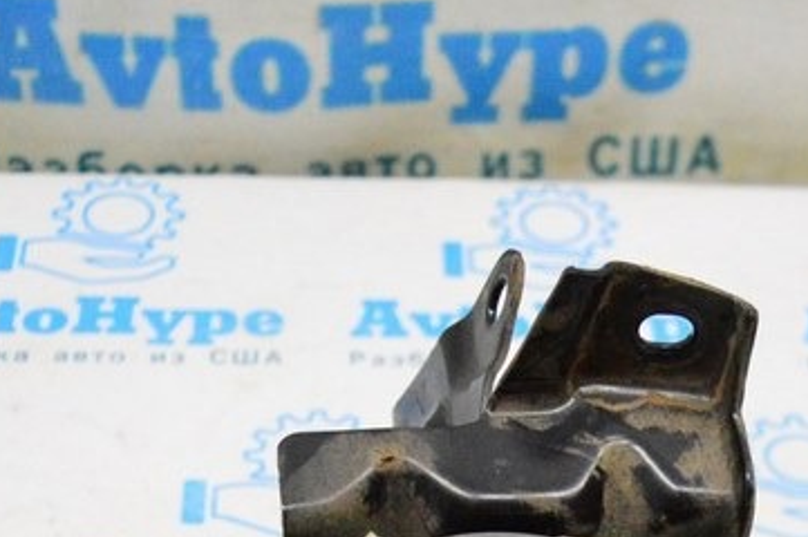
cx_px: 508
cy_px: 744
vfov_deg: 14.5
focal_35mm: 89
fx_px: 2005
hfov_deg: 22.7
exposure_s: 1/800
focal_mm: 21
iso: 6400
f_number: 3.8
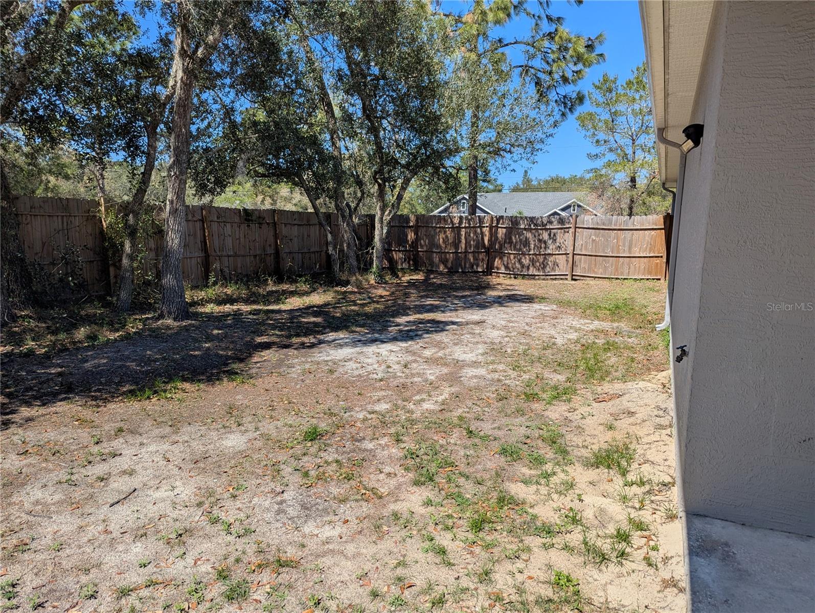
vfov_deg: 56.9
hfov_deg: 71.5
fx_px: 566
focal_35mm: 24
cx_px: 408
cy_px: 306
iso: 45
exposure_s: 1/1919
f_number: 1.85
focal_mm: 6.81
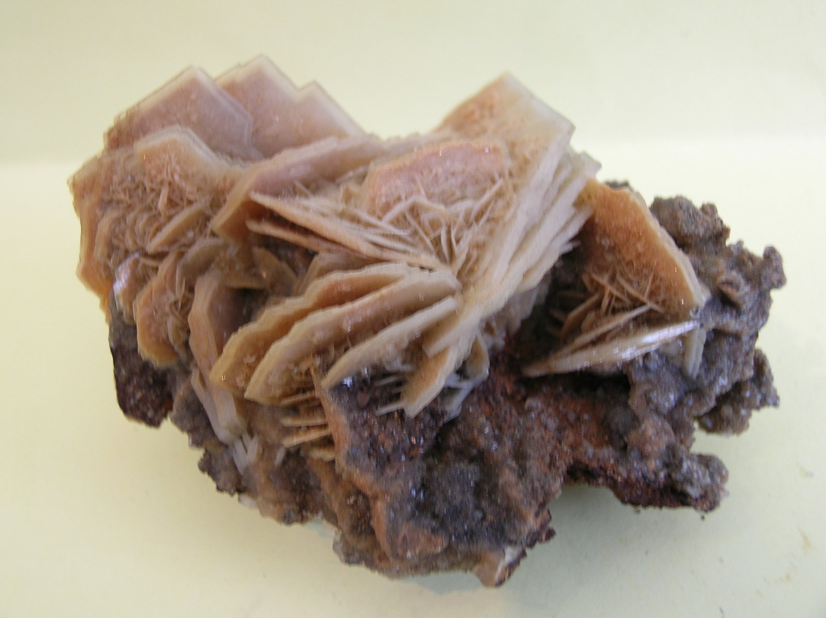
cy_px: 309
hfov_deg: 33.3
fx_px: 1383
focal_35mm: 58
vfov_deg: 25.2
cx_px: 413
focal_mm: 9.6
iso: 50
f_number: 3.1
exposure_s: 1/5.2
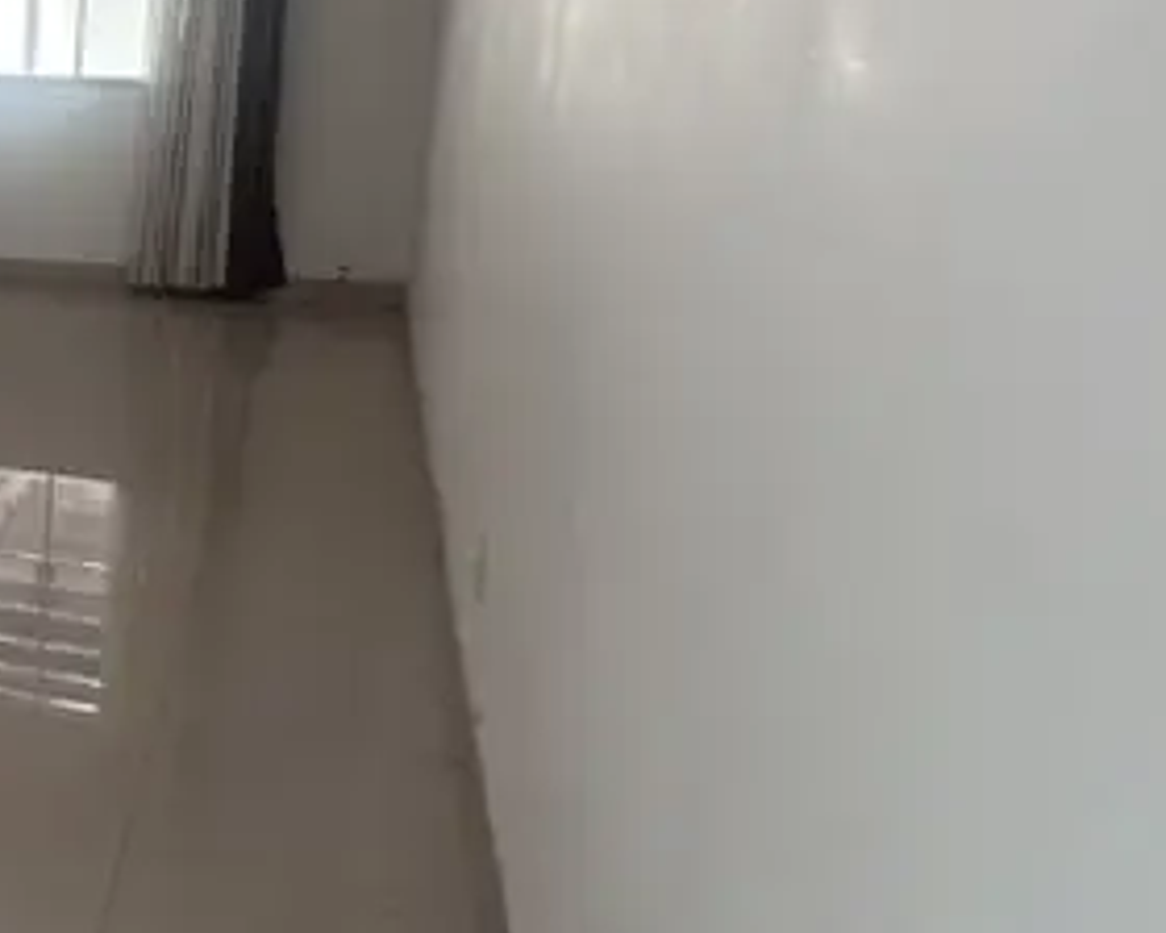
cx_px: -583
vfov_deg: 30.0
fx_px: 1725
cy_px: 317
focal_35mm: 50
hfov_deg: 26.7
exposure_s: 1/99
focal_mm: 2.22
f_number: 2.2
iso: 125
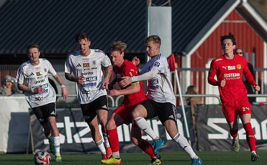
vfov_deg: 1.3
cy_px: 103
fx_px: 7082
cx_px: 143
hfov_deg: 2.2
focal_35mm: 976
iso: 100
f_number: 3.2
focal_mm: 300
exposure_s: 1/1600
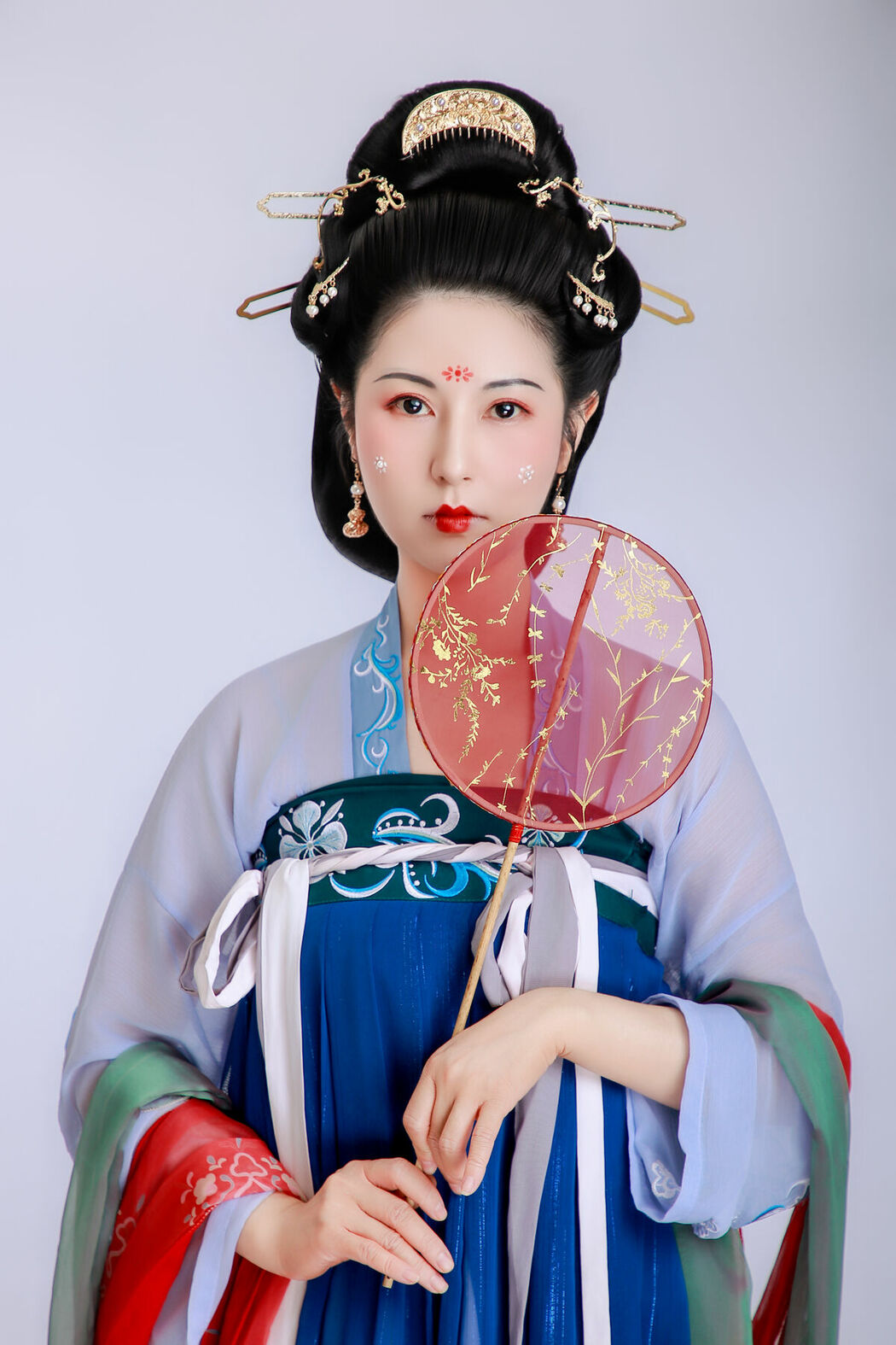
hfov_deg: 13.3
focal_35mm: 103
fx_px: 3845
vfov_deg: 19.8
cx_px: 448
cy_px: 672
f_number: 7.1
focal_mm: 105
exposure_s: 1/160
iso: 100
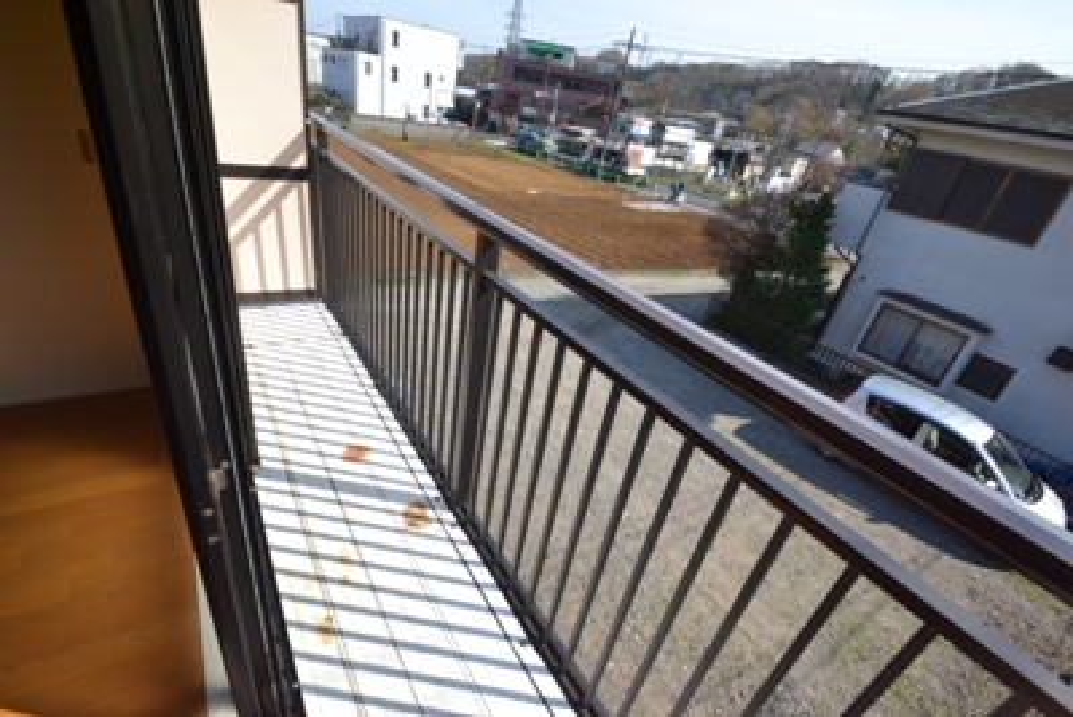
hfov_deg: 100.4
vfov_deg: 77.4
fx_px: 447
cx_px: 536
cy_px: 358
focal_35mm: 15
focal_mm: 10
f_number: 14
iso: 1600
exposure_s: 1/800
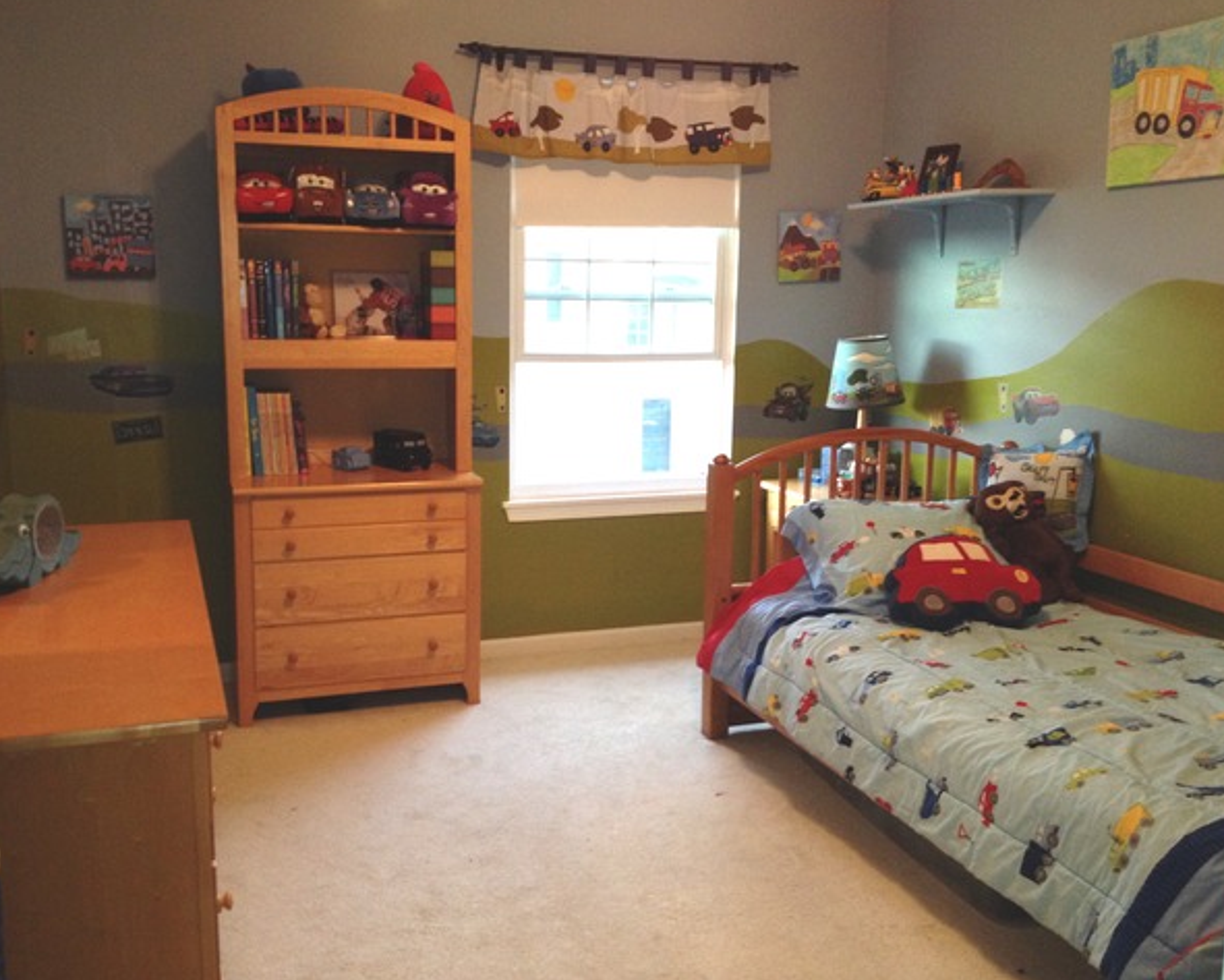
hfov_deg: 49.1
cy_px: 487
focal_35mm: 37
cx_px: 580
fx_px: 1341
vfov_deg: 40.1
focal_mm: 4.28
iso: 125
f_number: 2.4
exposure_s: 1/20
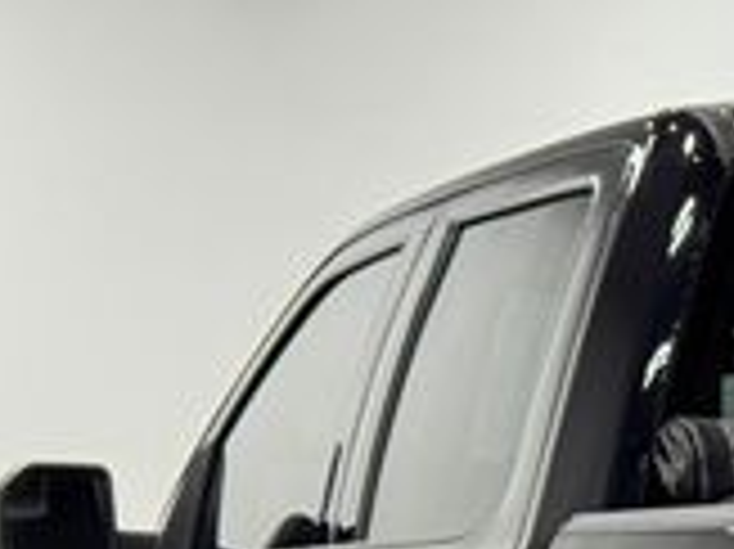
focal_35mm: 189
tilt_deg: -5.7
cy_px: 1004
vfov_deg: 7.6
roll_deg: +0.8
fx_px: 4005
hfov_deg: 9.9
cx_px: 1364
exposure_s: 1/120
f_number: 1.78
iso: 100
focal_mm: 6.76
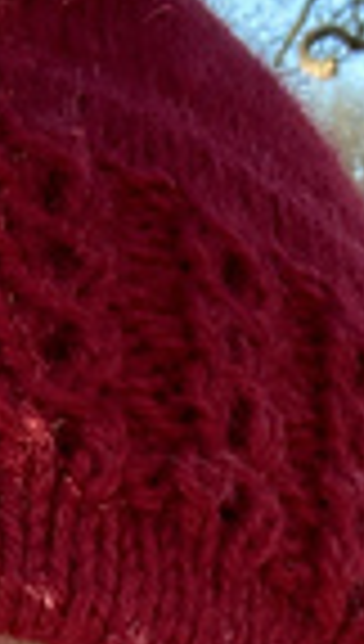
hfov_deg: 7.8
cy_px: 1031
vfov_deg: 12.9
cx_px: -56
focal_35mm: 156
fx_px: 2663
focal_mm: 2.87
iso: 32
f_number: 2.2
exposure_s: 1/121
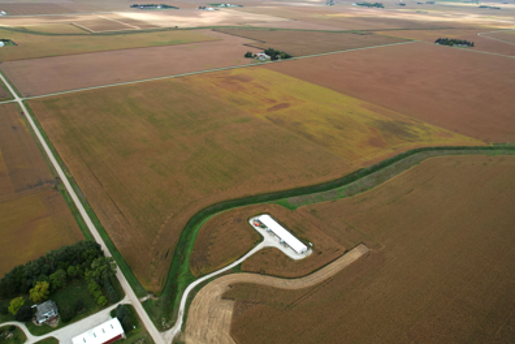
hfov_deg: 71.5
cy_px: 154
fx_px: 358
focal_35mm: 25
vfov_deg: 51.2
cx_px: 246
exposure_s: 1/725
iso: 100
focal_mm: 8.38
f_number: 2.8
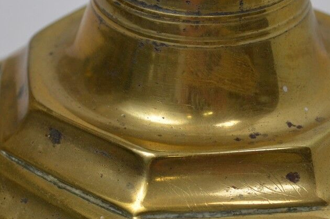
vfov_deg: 11.2
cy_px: 140
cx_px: 184
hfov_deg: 16.8
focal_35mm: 122
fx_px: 1116
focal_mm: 32
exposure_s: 1/100
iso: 400
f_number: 5
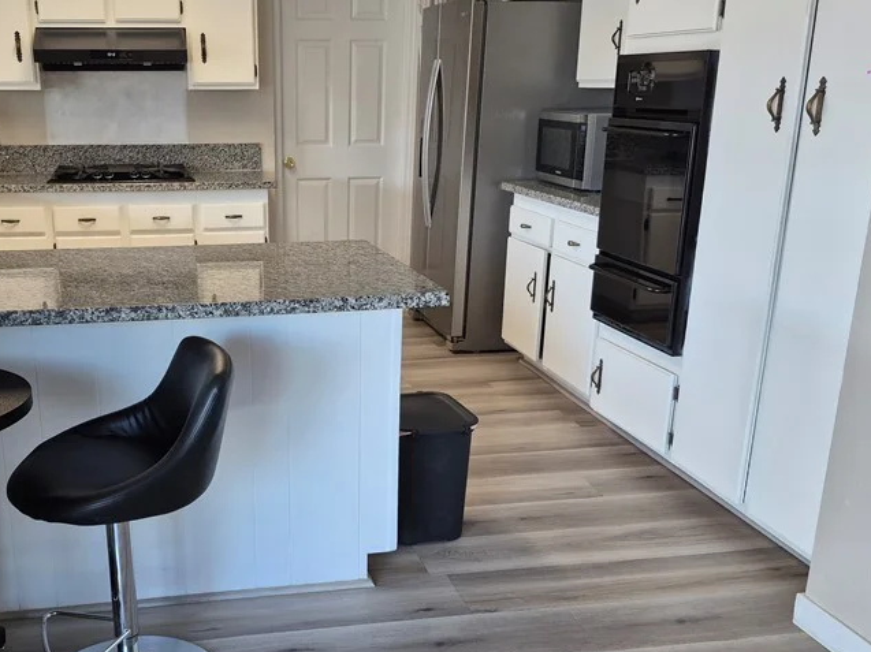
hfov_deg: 49.2
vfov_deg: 38.5
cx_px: 286
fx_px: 930
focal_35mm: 37
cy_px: 383
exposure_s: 1/120
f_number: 1.8
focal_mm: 5.4
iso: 160
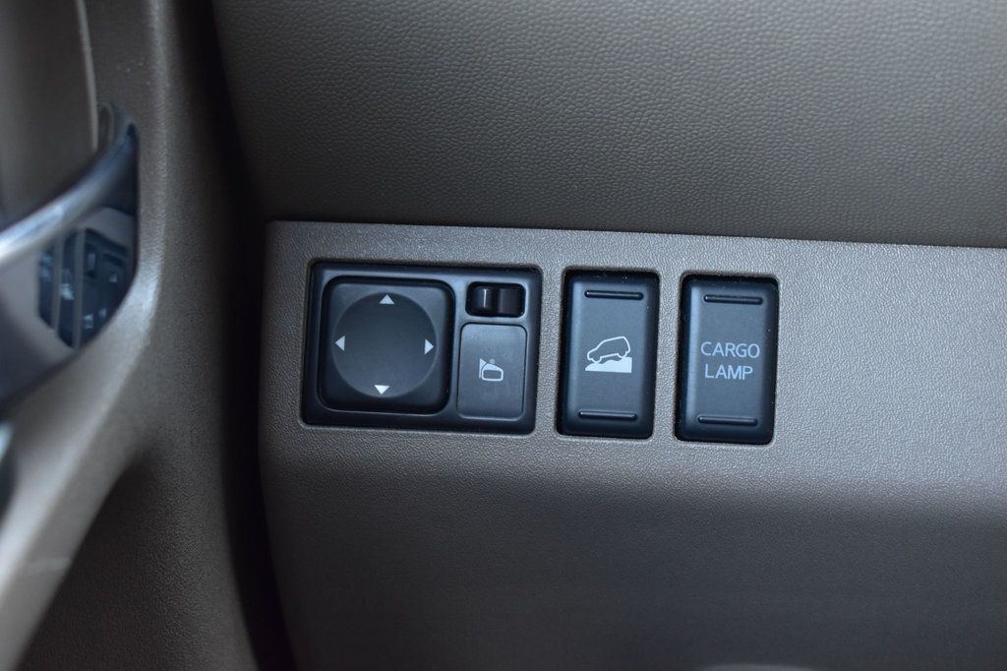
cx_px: 504
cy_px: 336
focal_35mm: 54
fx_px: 1510
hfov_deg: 36.9
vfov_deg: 25.0
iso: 1000
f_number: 6.3
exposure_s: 1/15
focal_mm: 36
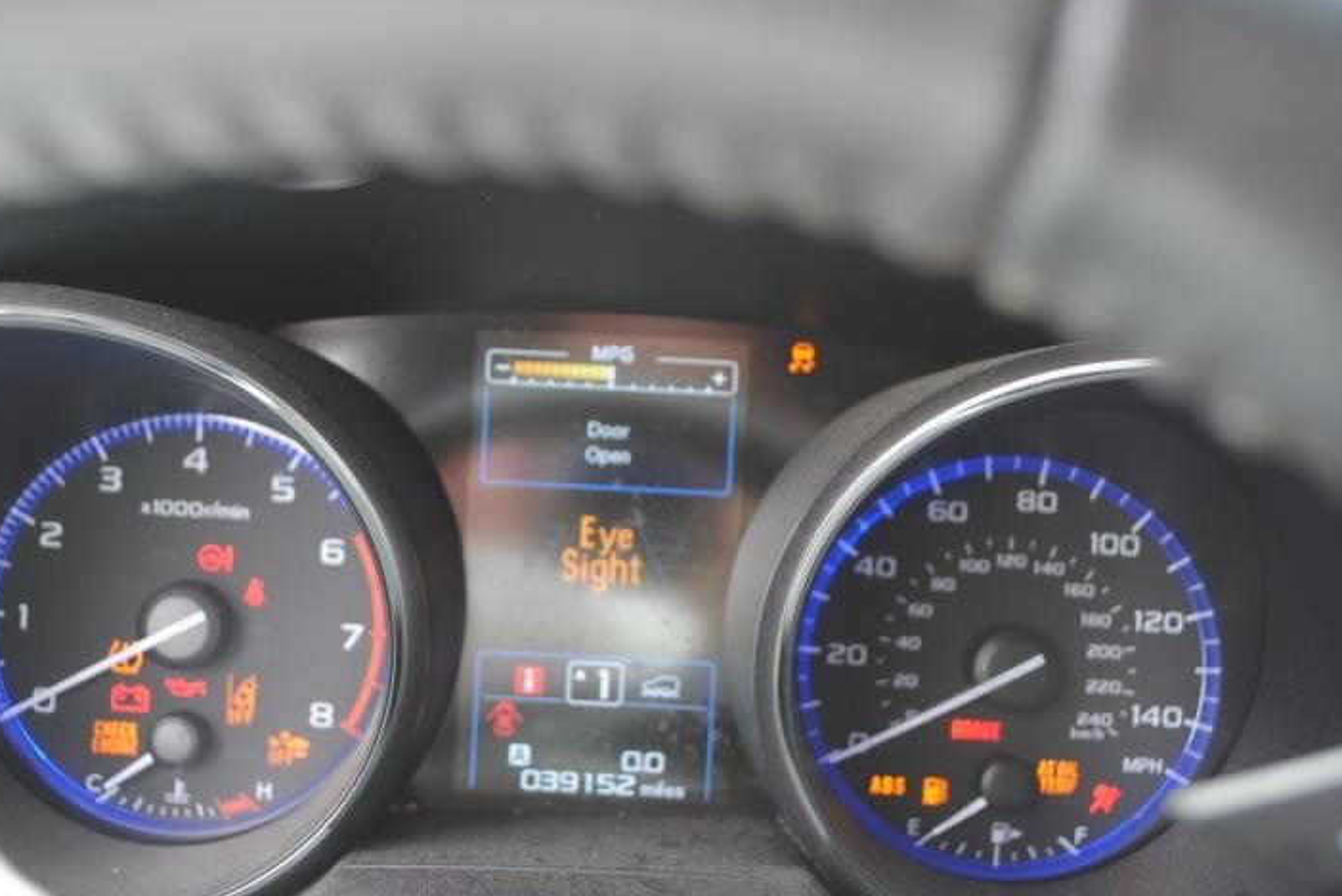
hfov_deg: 39.9
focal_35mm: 50
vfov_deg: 27.2
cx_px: 616
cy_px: 490
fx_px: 1849
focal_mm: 29
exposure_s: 1/30
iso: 200
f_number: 4.5
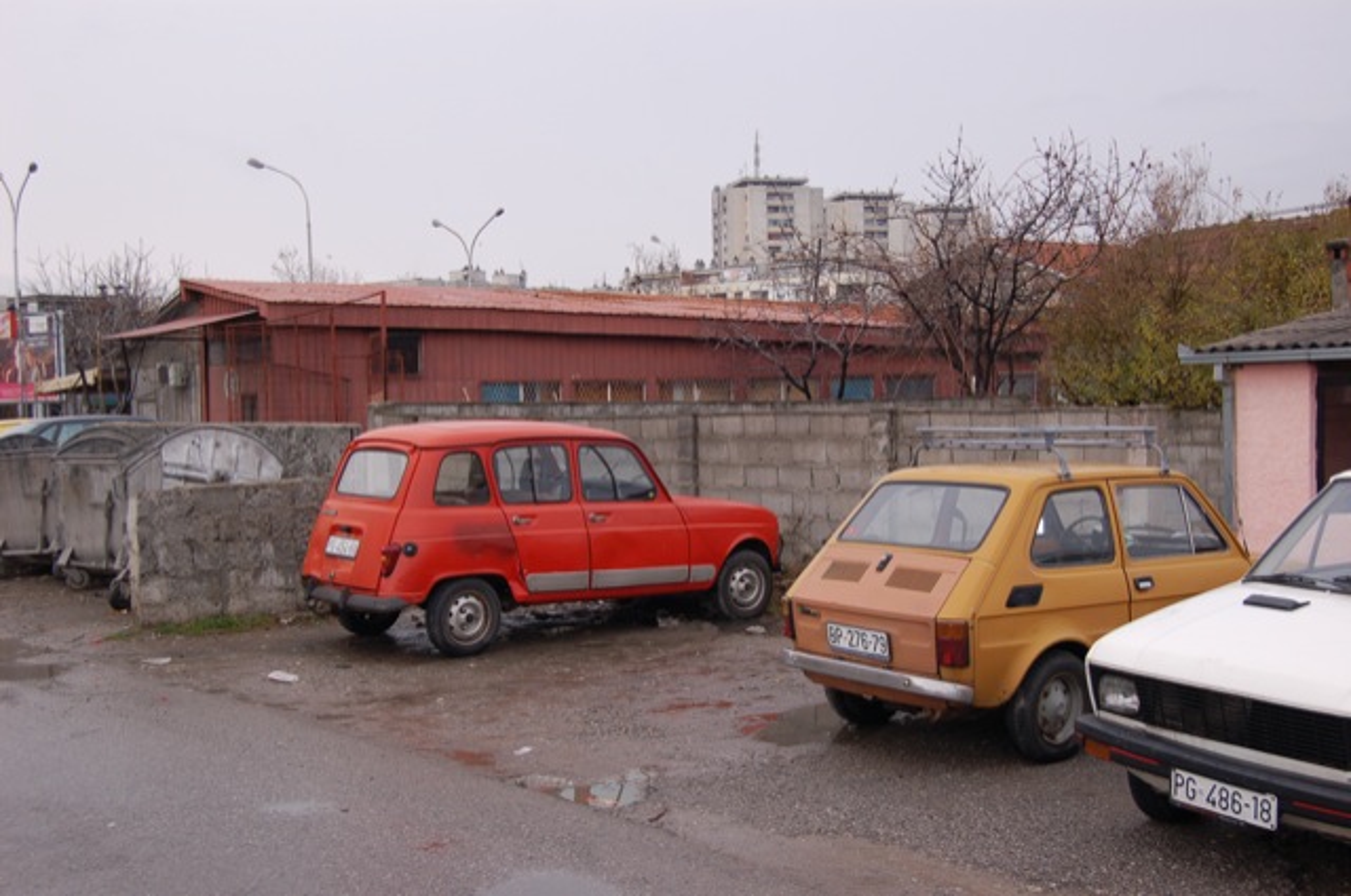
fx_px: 1574
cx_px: 676
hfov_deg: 46.5
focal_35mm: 42
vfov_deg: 31.8
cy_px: 448
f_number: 6.3
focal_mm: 28
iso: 200
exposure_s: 1/160
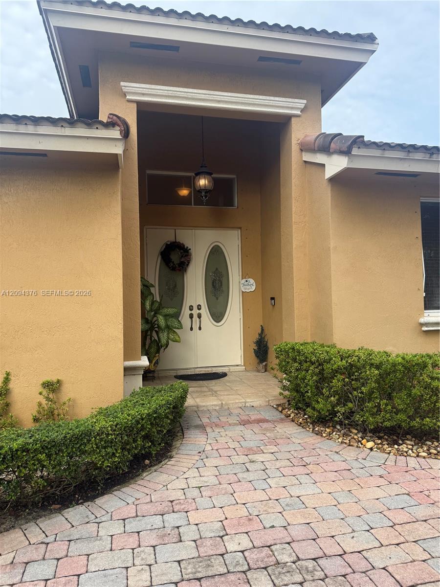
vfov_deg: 71.6
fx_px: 407
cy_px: 294
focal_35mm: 24
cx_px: 220
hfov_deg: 56.8
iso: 100
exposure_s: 1/1337
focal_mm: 6.76
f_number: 1.78
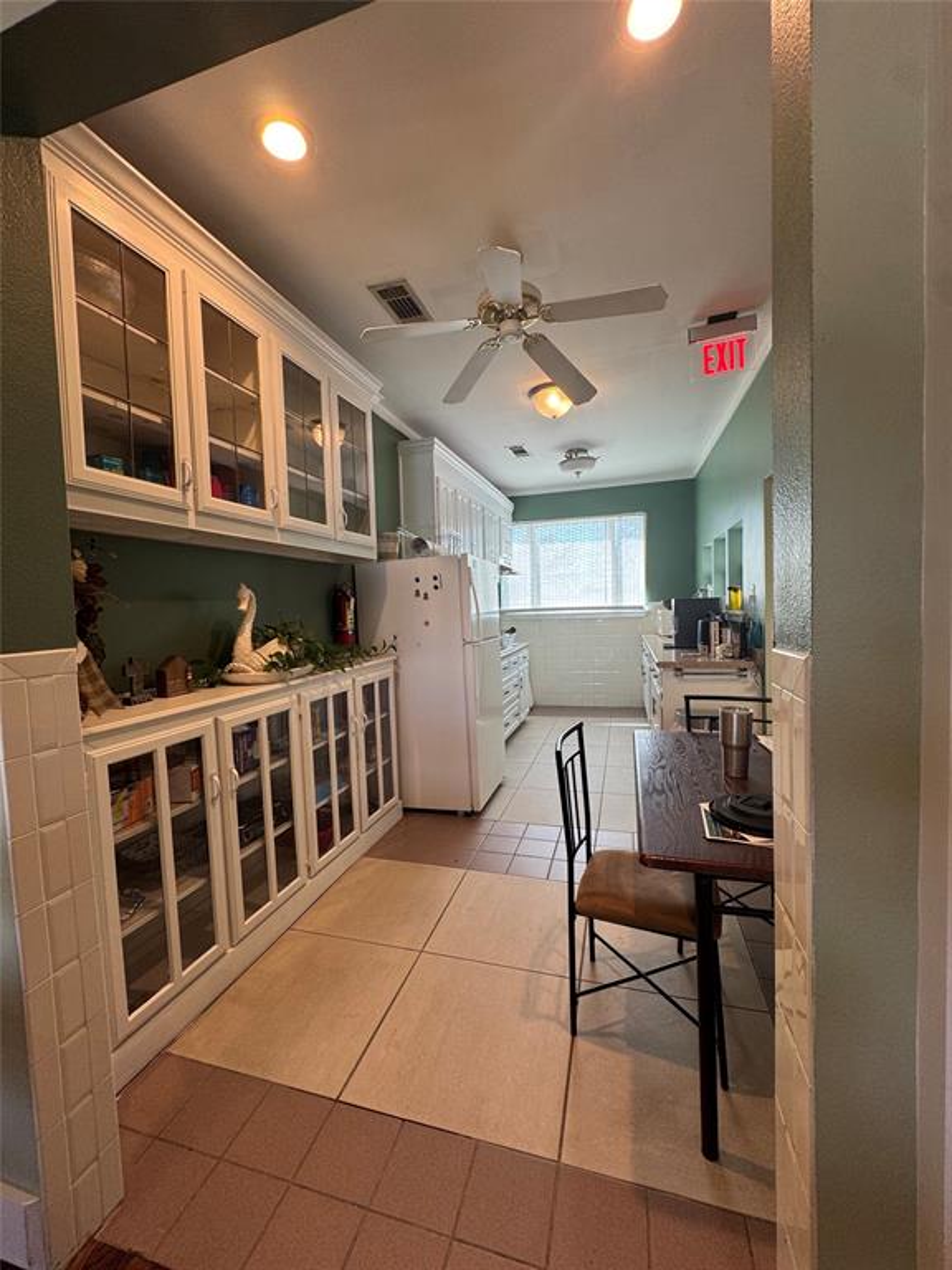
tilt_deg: -2.7
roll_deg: +2.5
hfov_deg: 85.7
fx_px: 513
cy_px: 635
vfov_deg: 102.1
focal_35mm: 14
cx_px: 476
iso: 125
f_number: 2.2
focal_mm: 2.22
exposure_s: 1/120
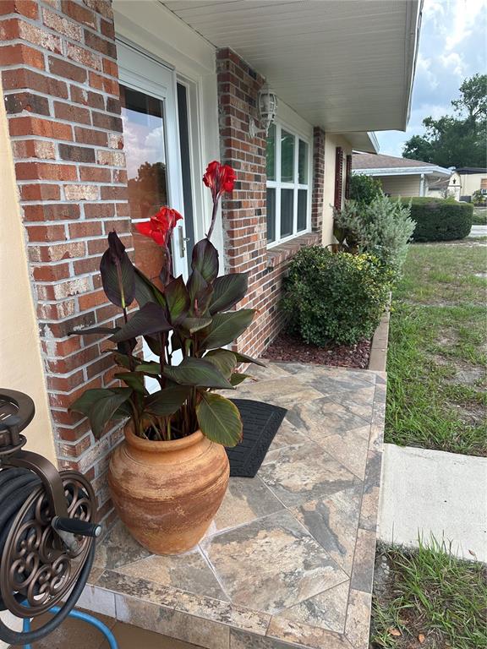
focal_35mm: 24
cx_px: 244
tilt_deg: -13.1
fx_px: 450
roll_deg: +1.2
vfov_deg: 71.6
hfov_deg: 56.8
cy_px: 324
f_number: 1.78
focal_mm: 6.86
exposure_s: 1/999
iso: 80
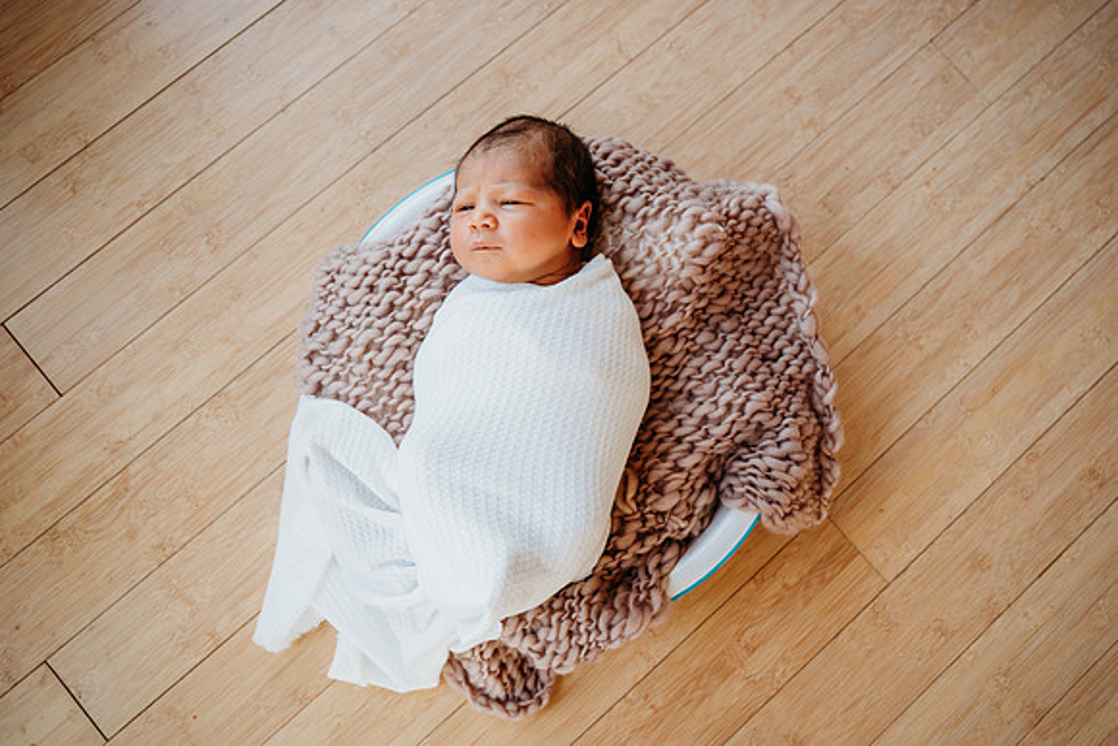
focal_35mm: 34
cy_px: 372
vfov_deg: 38.8
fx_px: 1060
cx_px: 582
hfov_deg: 55.6
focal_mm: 31.5
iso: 500
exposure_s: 1/250
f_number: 3.5
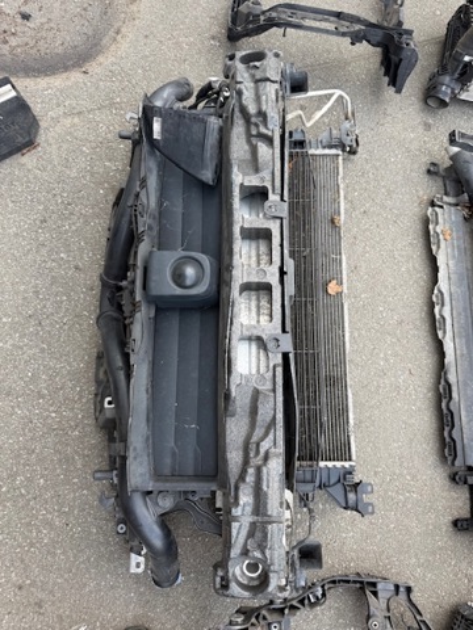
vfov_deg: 71.6
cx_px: 236
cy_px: 315
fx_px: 437
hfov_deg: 56.8
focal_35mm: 24
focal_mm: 6.76
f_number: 1.78
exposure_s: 1/344
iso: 80
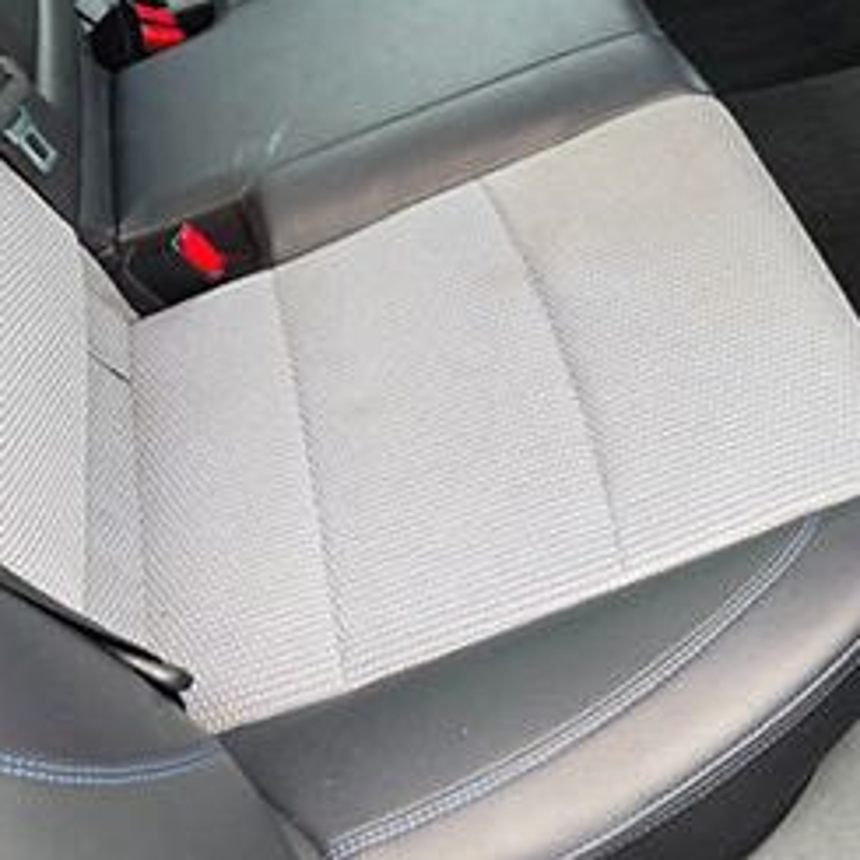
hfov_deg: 32.2
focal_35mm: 53
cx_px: 411
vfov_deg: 30.9
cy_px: 102
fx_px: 1490
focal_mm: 6.3
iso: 80
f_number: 1.7
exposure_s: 1/180
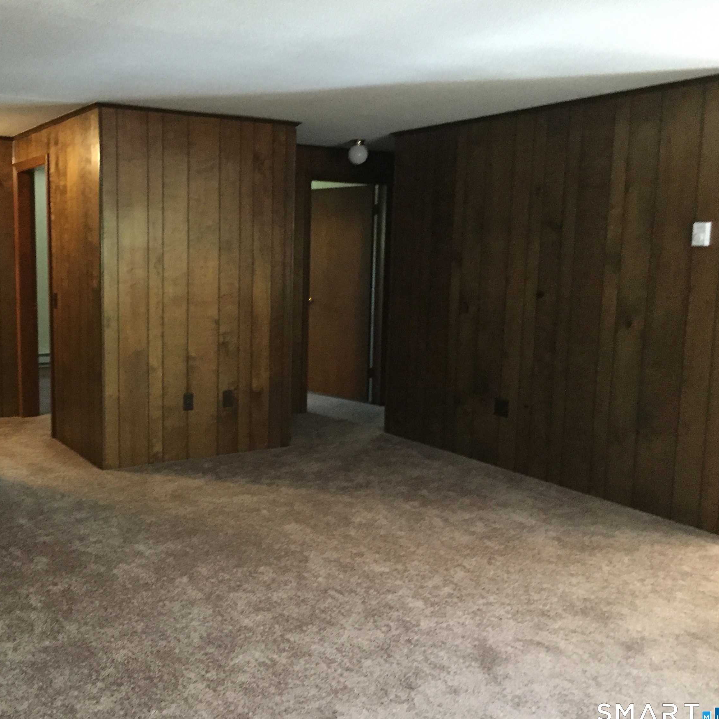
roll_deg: -1.6
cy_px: 361
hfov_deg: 46.6
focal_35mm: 35
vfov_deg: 47.2
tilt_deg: -8.9
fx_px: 822
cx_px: 252
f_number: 2.2
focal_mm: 4.15
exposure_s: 1/15
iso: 400
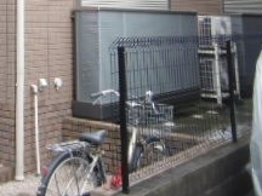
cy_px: -83
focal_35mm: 71
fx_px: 537
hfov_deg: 25.7
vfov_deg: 18.7
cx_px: -15
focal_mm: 4.3
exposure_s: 1/100
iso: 100
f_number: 3.1
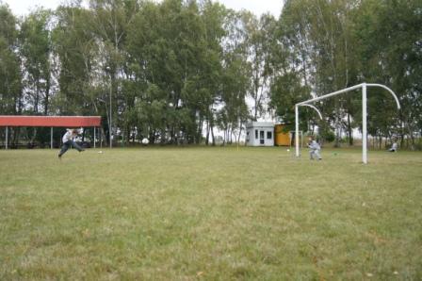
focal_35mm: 33
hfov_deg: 57.3
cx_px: 211
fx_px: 387
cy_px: 140
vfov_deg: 39.9
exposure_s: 1/2000
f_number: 4
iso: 800
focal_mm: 22
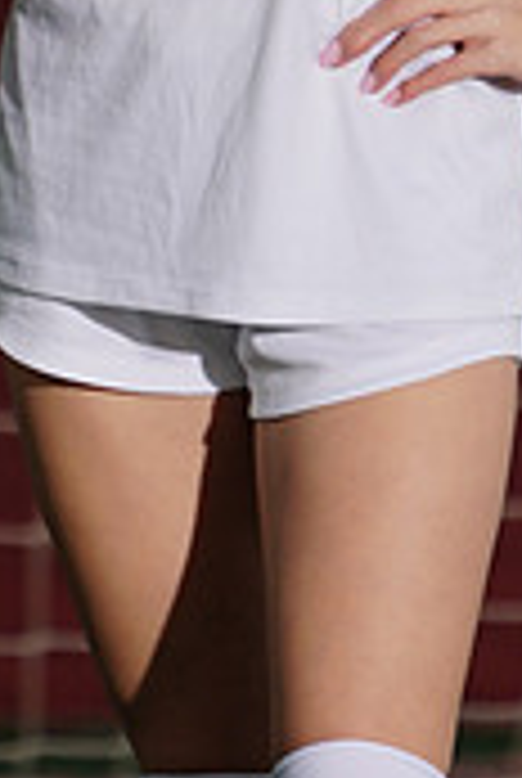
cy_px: -306
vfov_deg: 1.6
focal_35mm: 1259
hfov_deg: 1.1
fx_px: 27272
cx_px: 218
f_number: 5.6
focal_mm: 376
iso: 320
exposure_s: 1/200
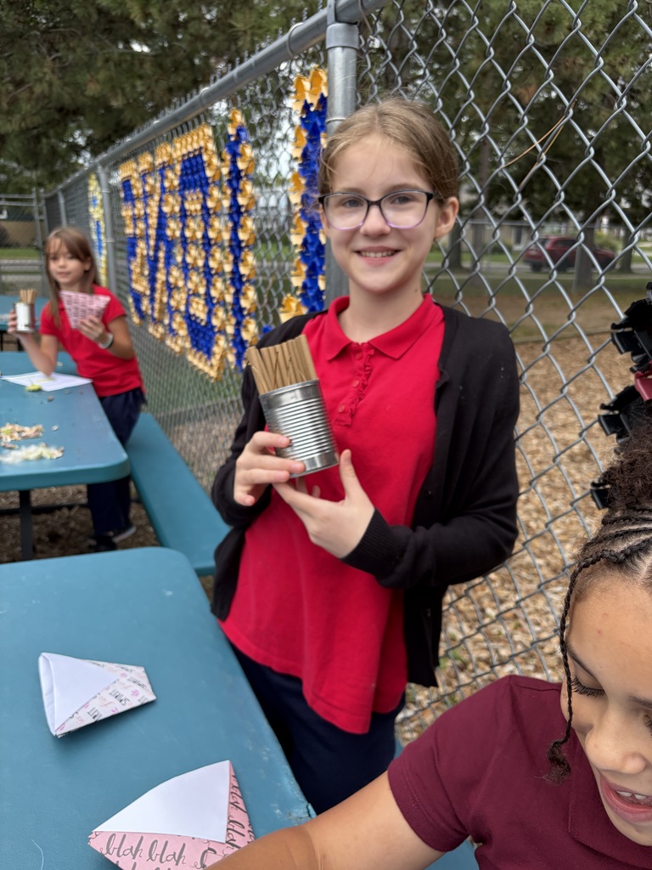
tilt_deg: -17.6
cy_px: 435
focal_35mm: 26
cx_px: 326
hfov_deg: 53.1
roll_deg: -1.4
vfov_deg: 67.3
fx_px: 653
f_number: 1.6
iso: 64
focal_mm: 5.96
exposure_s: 1/566
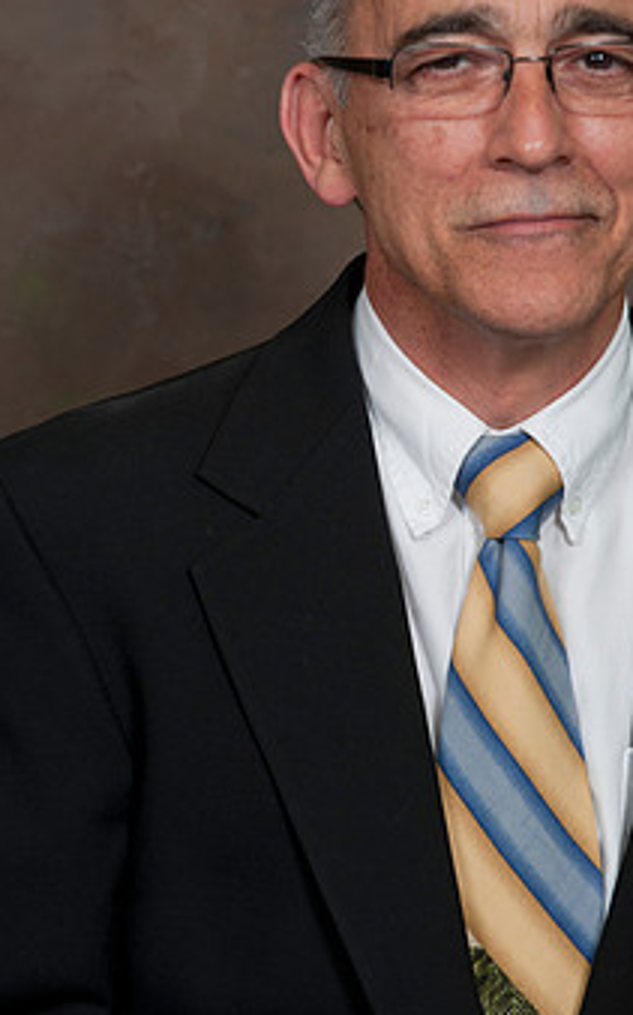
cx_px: 440
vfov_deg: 7.7
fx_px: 7487
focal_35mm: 271
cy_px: 405
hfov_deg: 4.8
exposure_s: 1/125
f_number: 5.6
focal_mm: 200
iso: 320
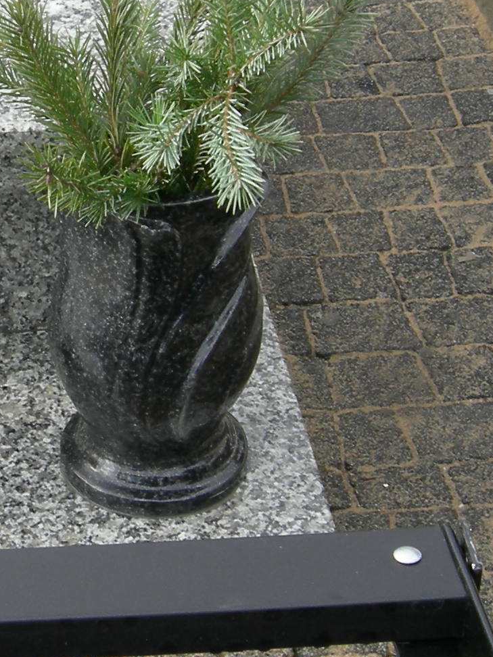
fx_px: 1823
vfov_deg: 20.3
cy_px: 155
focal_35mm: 96
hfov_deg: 14.9
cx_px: -87
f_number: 4.8
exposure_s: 1/107
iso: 64
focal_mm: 7.5
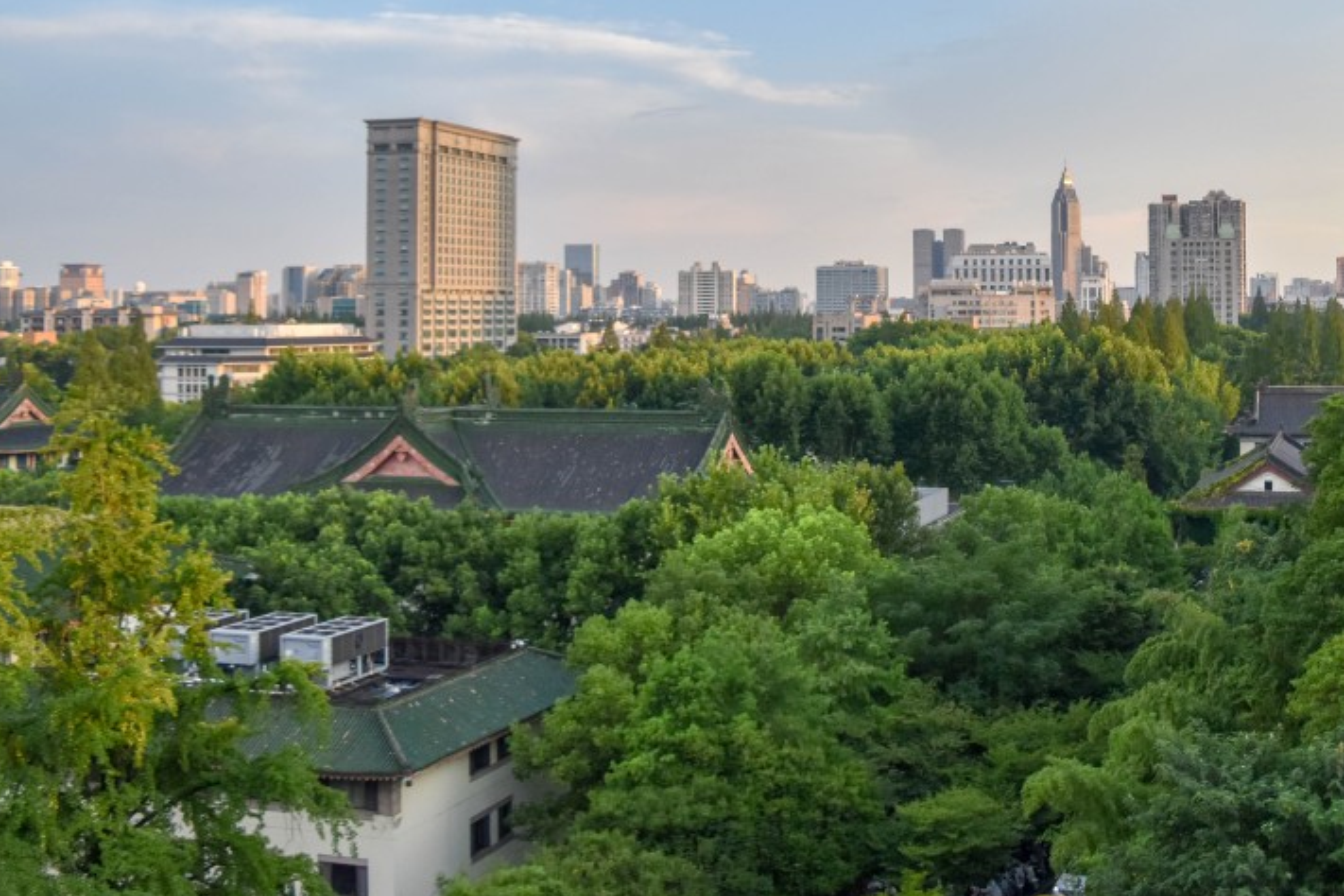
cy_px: 253
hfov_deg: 46.4
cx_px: 930
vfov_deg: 32.2
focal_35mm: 41
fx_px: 1531
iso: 500
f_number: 4
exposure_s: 1/1000
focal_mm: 18
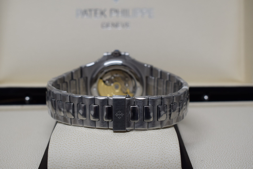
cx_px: 126
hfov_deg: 38.9
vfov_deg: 26.5
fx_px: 359
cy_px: 84
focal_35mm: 51
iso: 400
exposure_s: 1/40
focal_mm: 34
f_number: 7.1
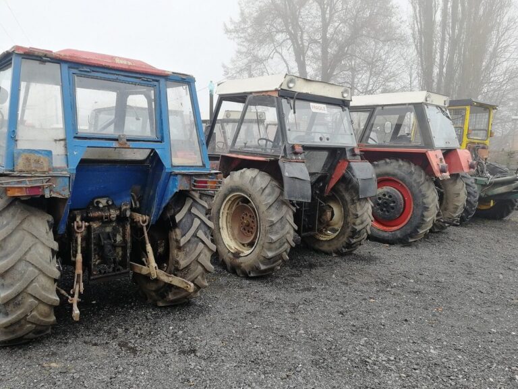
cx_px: 259
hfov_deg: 65.3
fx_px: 404
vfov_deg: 51.4
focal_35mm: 27
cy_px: 194
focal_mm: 3.95
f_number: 2.2
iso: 64
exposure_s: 1/100
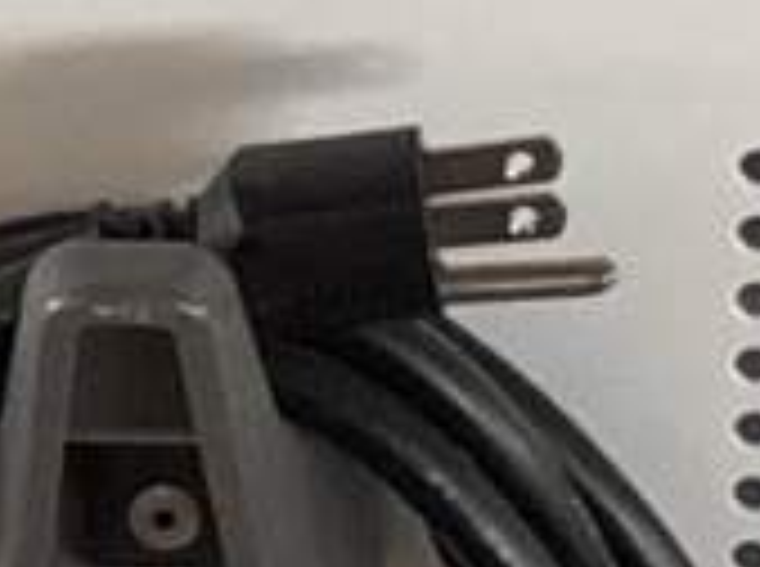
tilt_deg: -22.1
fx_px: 6923
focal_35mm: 316
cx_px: 243
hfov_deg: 6.3
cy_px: -796
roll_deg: +0.5
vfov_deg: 4.6
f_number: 1.6
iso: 400
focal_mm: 5.96
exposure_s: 1/29
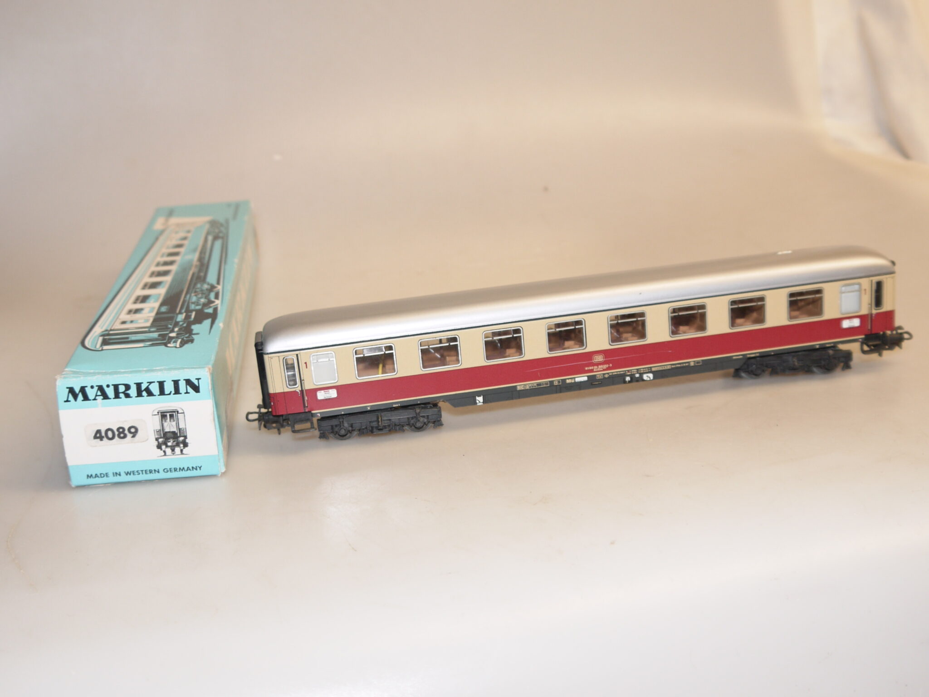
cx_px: 464
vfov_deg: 36.8
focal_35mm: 39
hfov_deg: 47.9
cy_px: 348
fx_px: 1047
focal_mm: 14
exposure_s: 1/80
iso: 100
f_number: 3.5
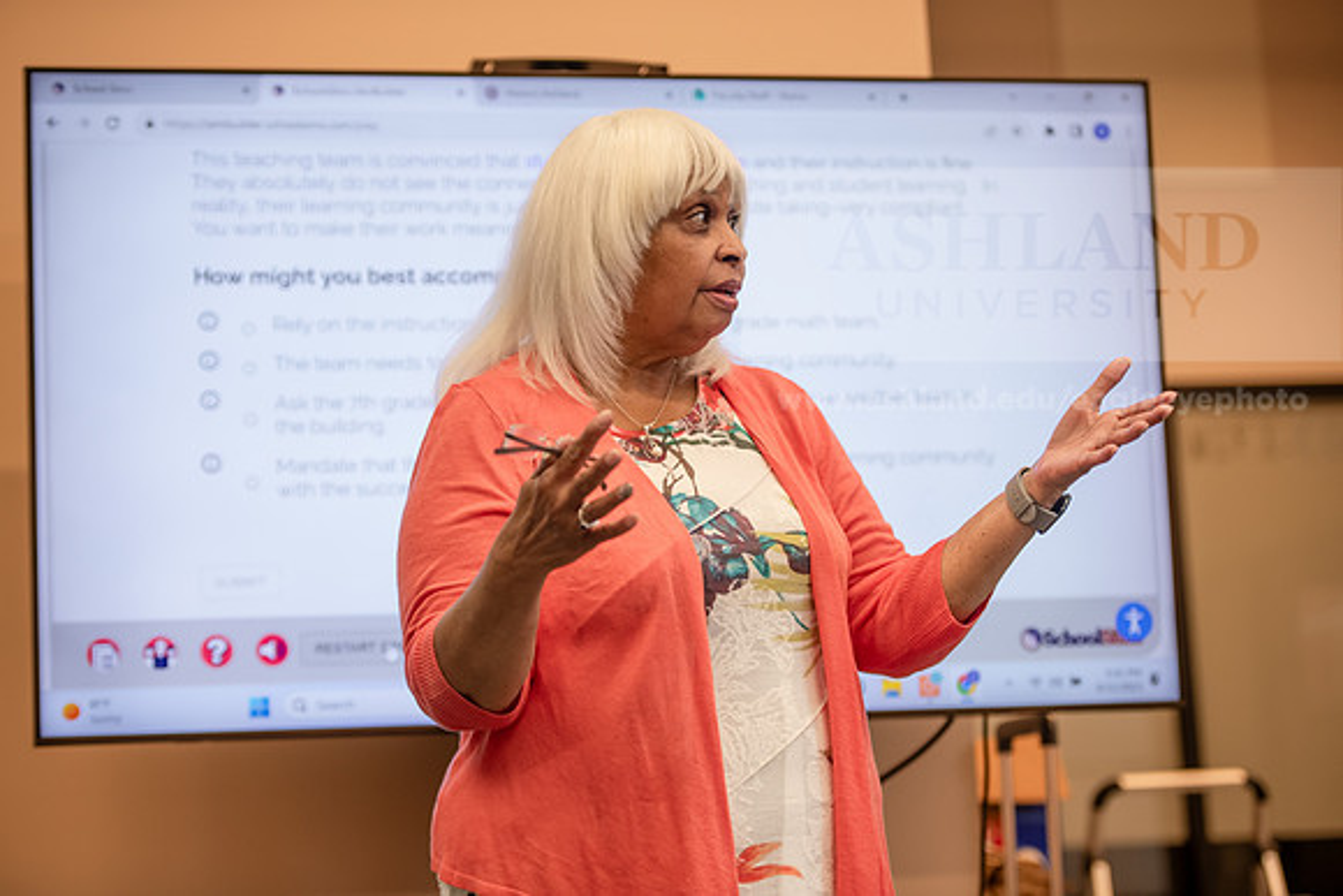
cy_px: 448
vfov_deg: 16.1
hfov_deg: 23.9
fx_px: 3172
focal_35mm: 85
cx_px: 672
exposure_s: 1/200
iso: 800
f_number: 2.8
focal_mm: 85
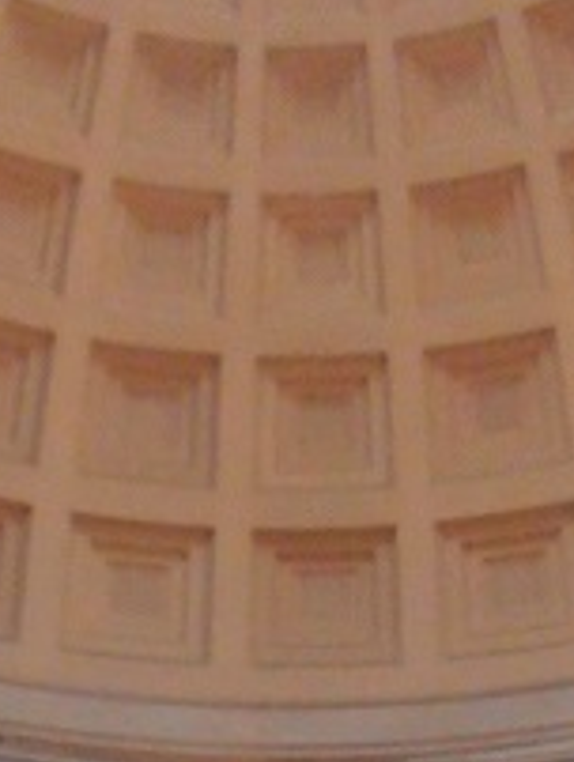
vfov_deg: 19.5
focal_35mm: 95
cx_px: 227
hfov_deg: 15.6
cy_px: 898
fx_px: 2096
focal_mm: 4.2
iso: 800
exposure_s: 1/30
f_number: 3
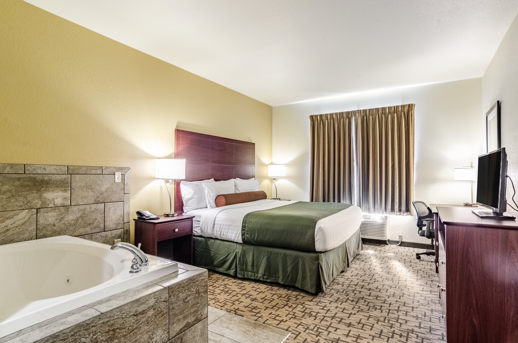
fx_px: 258
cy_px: 172
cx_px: 259
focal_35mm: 18
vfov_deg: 67.1
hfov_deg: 90.1
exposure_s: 1/13
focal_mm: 12
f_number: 8
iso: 400
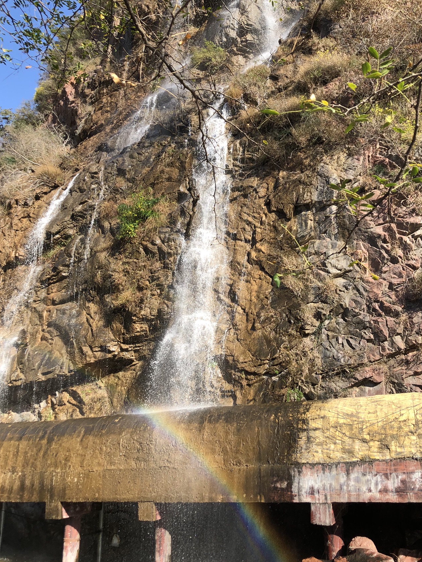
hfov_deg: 42.9
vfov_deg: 55.3
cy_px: 286
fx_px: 536
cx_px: 219
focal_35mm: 33
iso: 20
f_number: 1.8
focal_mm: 3.99
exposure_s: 1/738
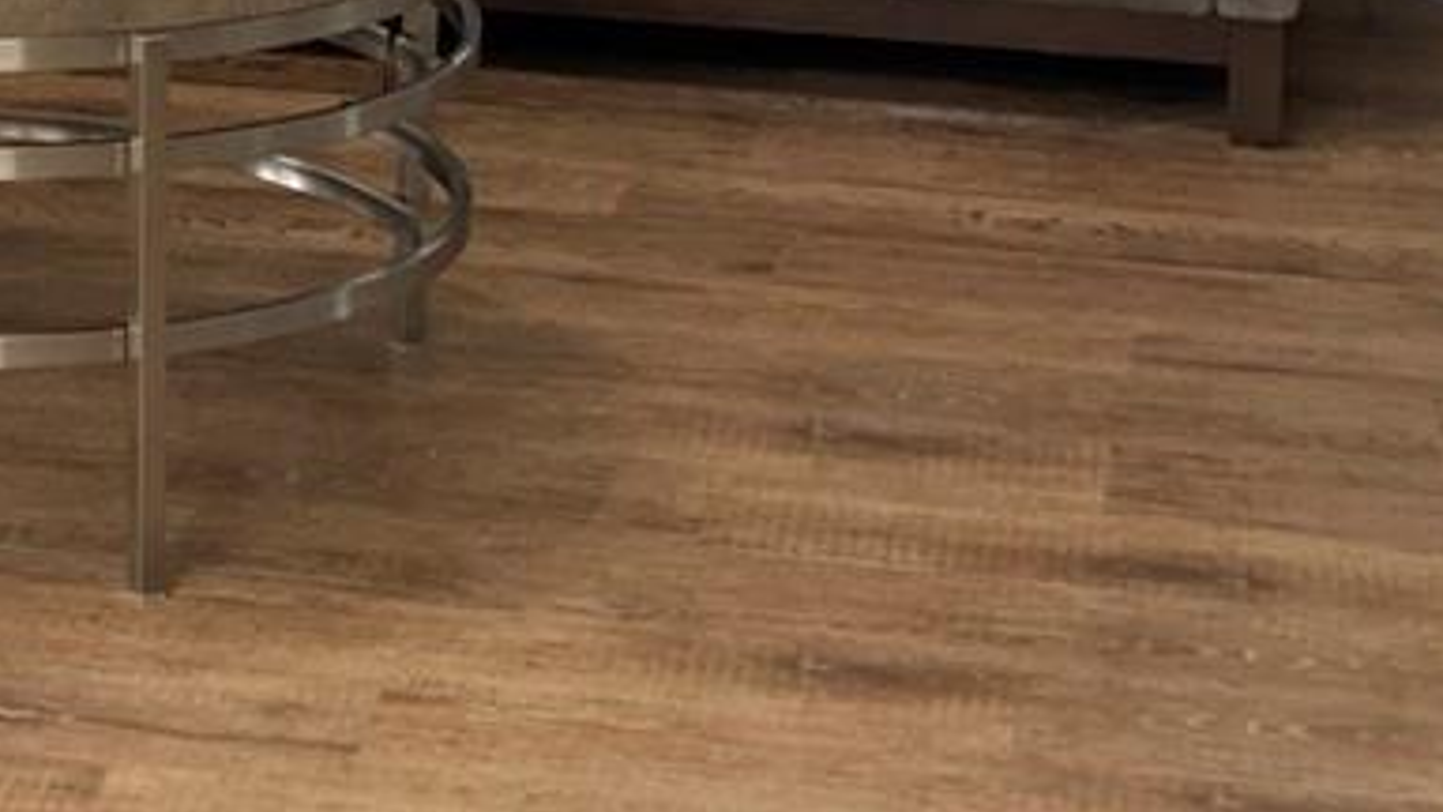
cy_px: -444
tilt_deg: -9.7
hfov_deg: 13.9
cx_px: -195
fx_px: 5778
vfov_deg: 7.9
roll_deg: -1.1
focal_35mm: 151
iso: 125
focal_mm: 6
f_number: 2
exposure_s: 1/40
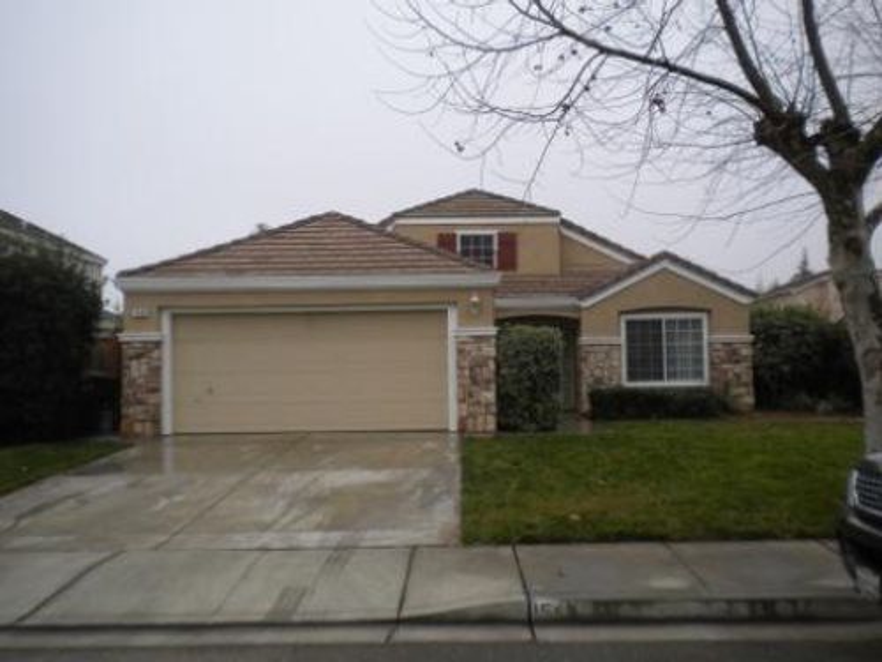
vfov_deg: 40.7
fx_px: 892
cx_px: 441
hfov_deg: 52.6
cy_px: 331
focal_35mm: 35
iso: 80
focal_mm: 6.3
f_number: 4.6
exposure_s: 1/149
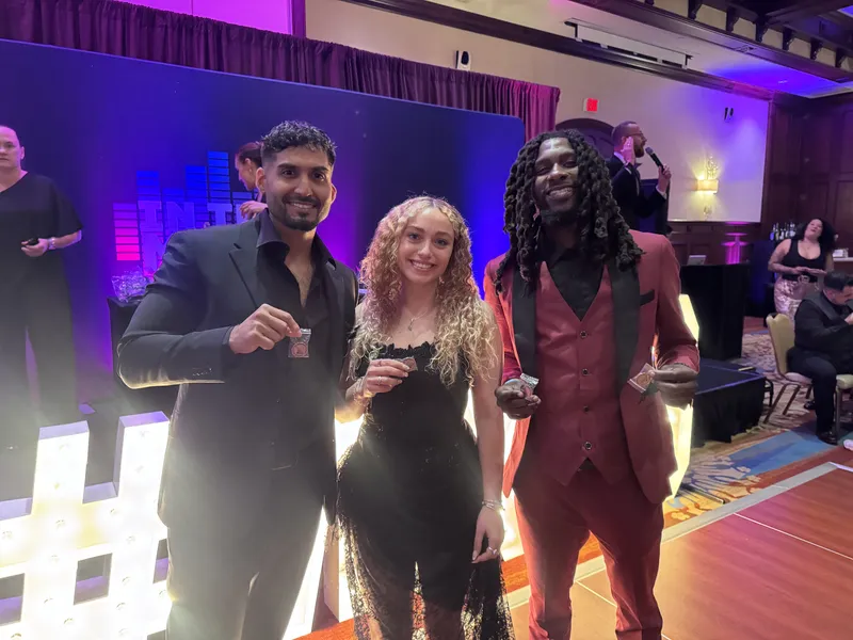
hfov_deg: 71.6
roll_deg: -0.1
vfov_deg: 56.8
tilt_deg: -8.4
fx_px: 591
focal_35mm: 24
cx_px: 426
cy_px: 320
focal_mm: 6.76
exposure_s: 1/30
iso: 1000
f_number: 1.78
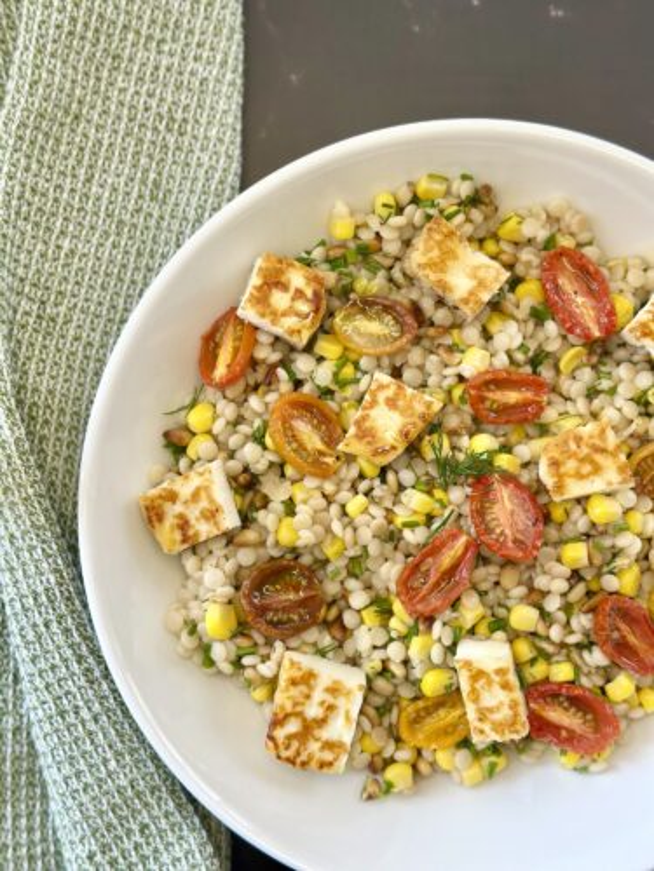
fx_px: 1209
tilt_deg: -89.1
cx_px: 327
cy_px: 436
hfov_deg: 30.3
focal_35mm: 48
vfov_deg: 39.7
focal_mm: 6.86
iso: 64
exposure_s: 1/126
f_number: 1.78
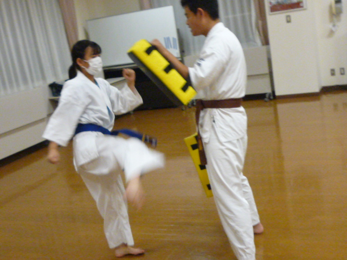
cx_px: 174
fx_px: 471
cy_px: 130
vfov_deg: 30.9
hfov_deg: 40.4
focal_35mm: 47
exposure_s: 1/50
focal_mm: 4.7
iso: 400
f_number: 2.9
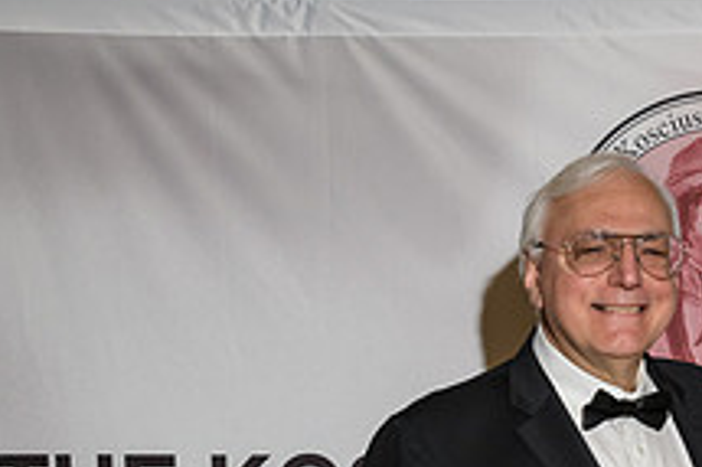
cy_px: 580
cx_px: 676
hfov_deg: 15.0
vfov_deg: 10.0
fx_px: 2630
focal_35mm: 135
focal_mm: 50
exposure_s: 1/100
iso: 800
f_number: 5
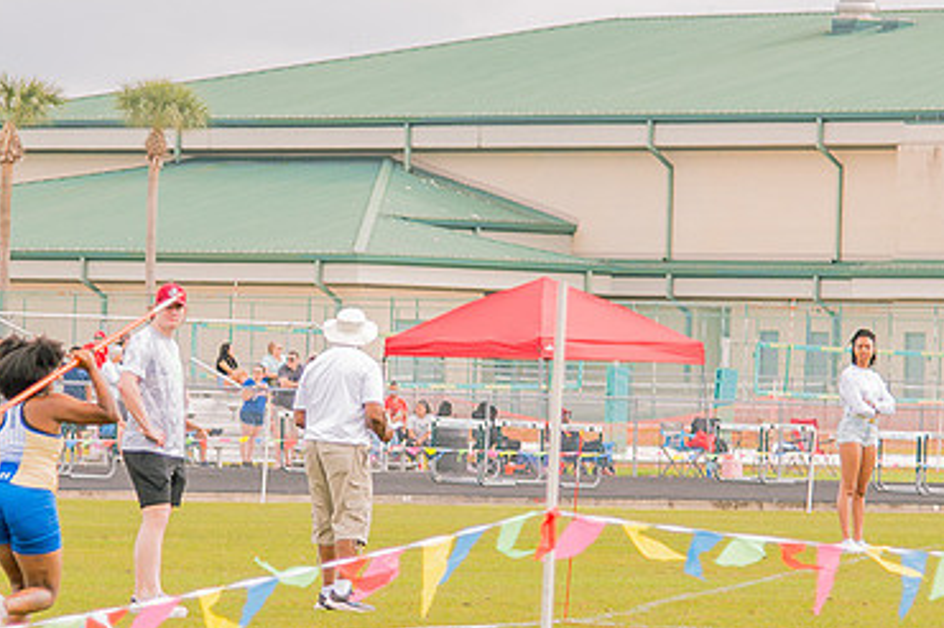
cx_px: 412
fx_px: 7493
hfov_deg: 7.2
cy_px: 431
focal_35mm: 286
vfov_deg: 4.8
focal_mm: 86
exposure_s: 1/200
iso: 200
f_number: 4
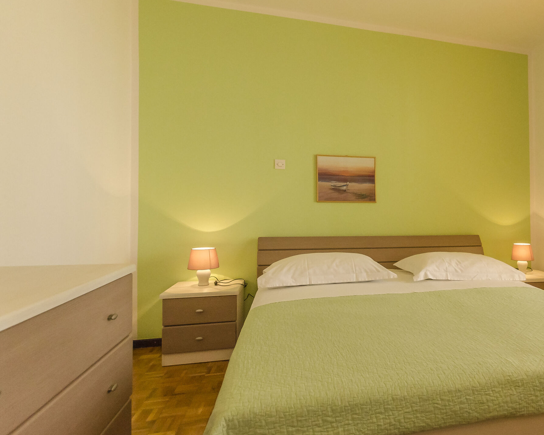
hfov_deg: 70.0
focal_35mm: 22
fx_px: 354
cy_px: 185
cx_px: 409
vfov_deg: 62.8
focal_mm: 10
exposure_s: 1/100
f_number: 9
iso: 320
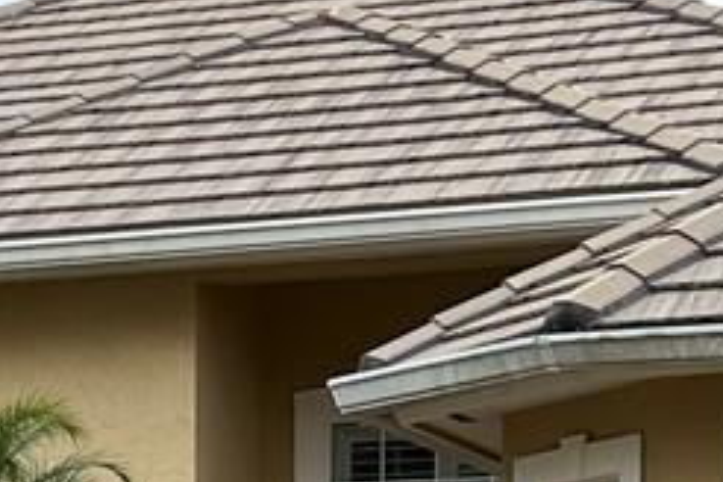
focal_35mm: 176
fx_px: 3534
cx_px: -106
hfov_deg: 11.5
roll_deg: +0.0
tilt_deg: +0.7
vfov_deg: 7.6
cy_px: 782
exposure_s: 1/1621
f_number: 1.5
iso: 50
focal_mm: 5.7
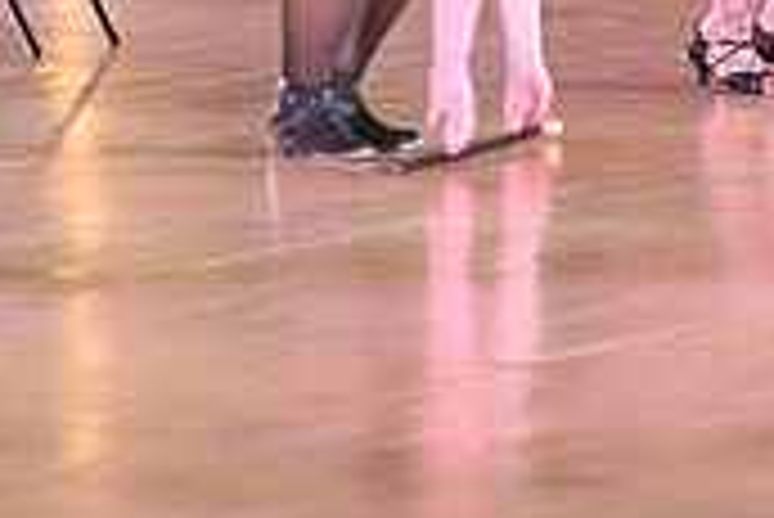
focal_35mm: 370
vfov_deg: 3.7
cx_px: 72
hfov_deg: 5.6
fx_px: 7961
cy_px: -286
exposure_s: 1/160
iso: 1600
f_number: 4.5
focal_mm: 110
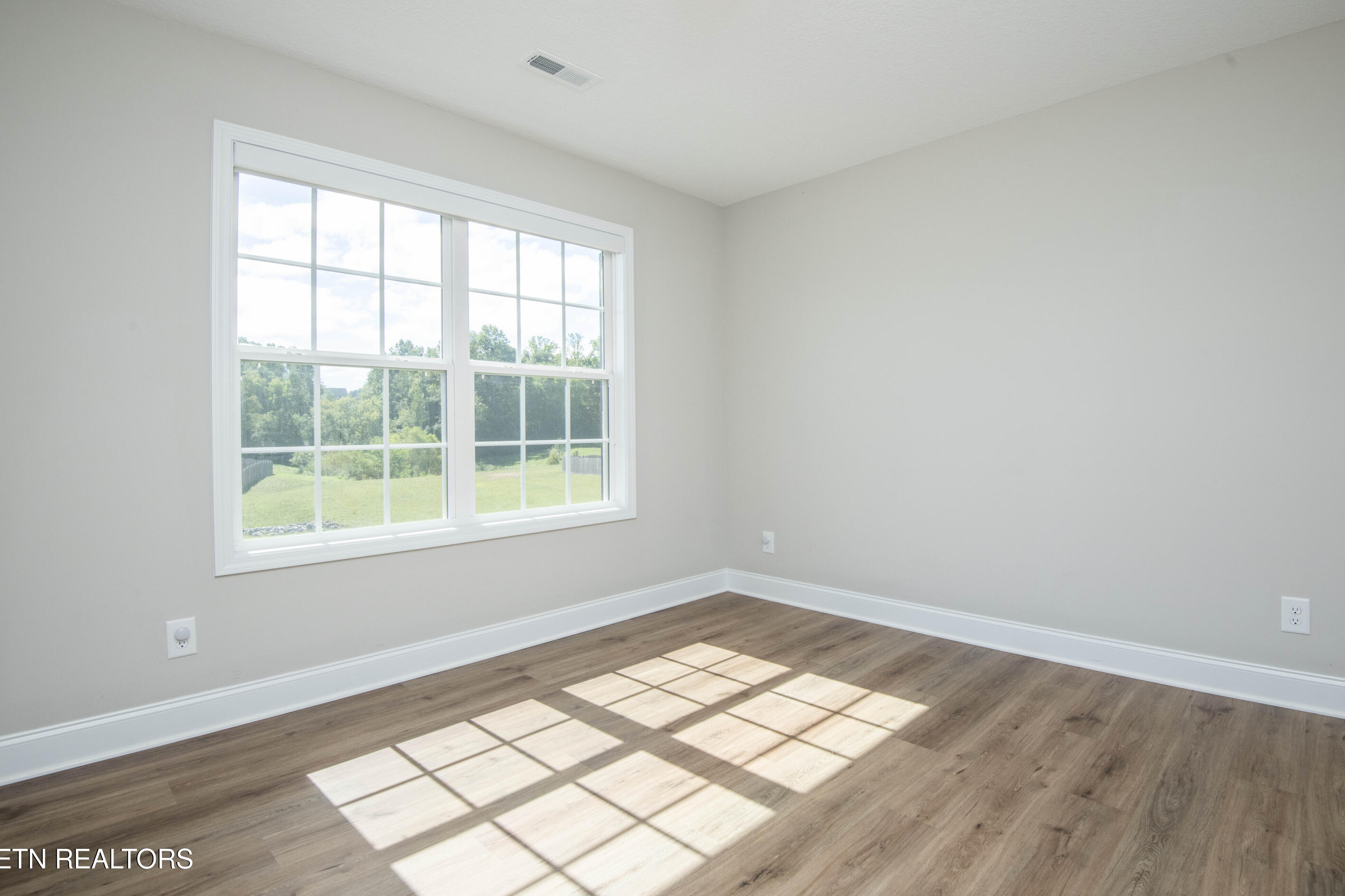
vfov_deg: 70.4
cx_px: 706
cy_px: 427
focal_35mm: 17
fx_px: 635
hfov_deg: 93.2
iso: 500
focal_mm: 16
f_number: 10
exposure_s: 1/250
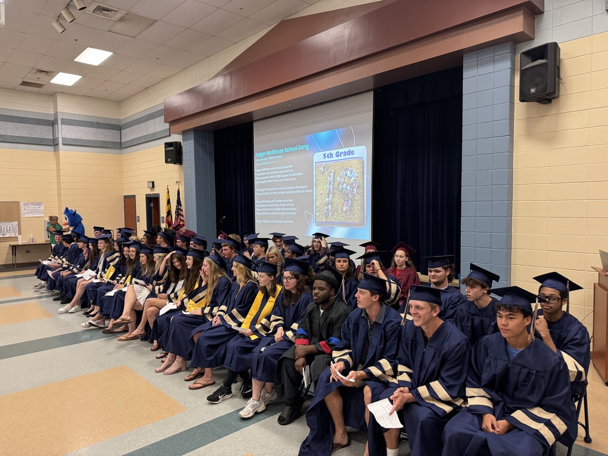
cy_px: 228
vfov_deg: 56.8
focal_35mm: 24
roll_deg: +0.1
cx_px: 304
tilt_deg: -4.3
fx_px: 422
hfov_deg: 71.6
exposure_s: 1/60
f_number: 1.78
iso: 320
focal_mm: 6.76
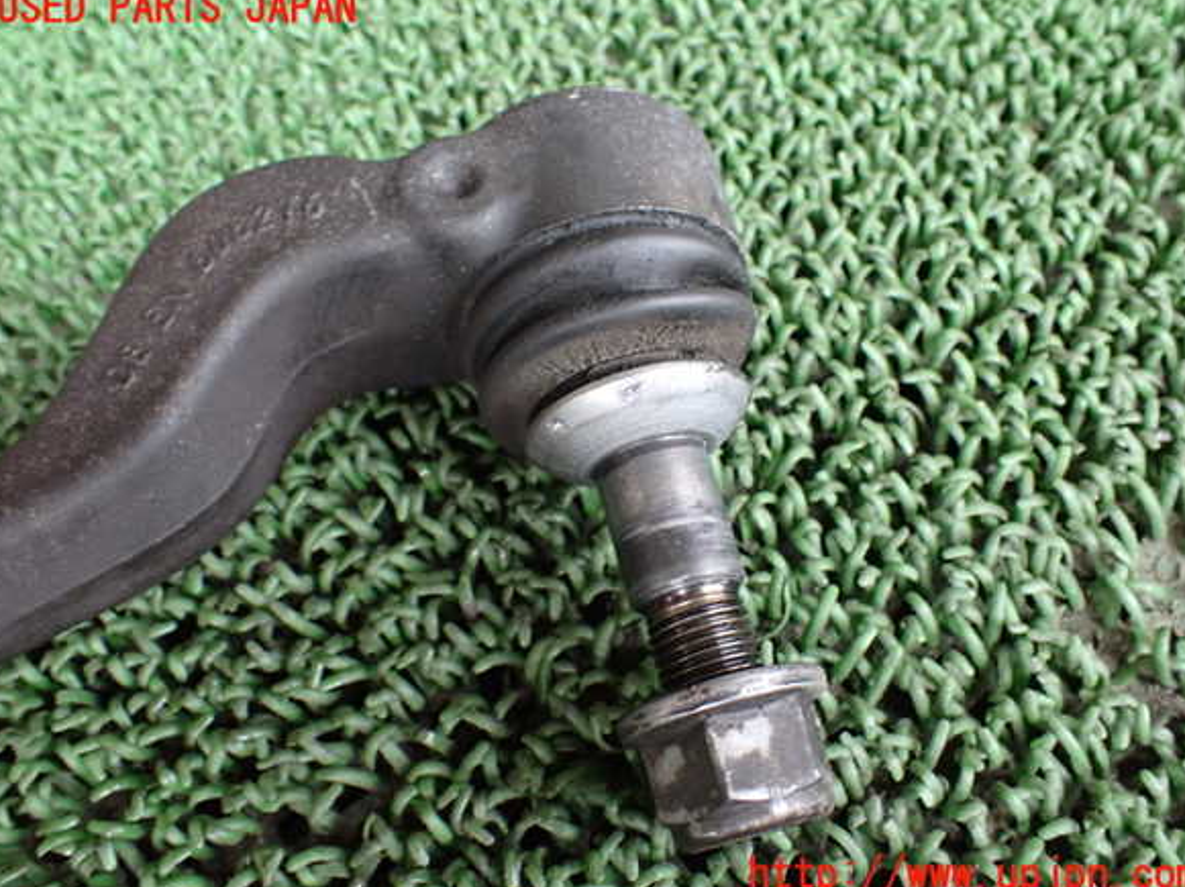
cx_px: 598
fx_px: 1061
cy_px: 442
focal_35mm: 31
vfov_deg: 45.4
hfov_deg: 58.4
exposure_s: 1/50
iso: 800
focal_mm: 5.4
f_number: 2.3
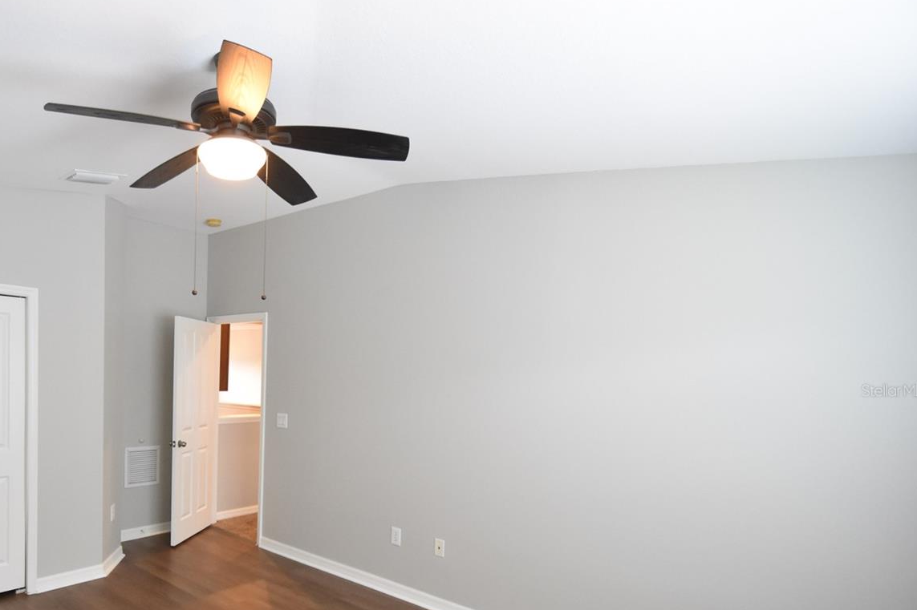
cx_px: 291
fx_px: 535
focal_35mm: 21
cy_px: 390
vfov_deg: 58.5
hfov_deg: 78.1
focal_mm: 10
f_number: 3.5
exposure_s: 1/60
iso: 2000
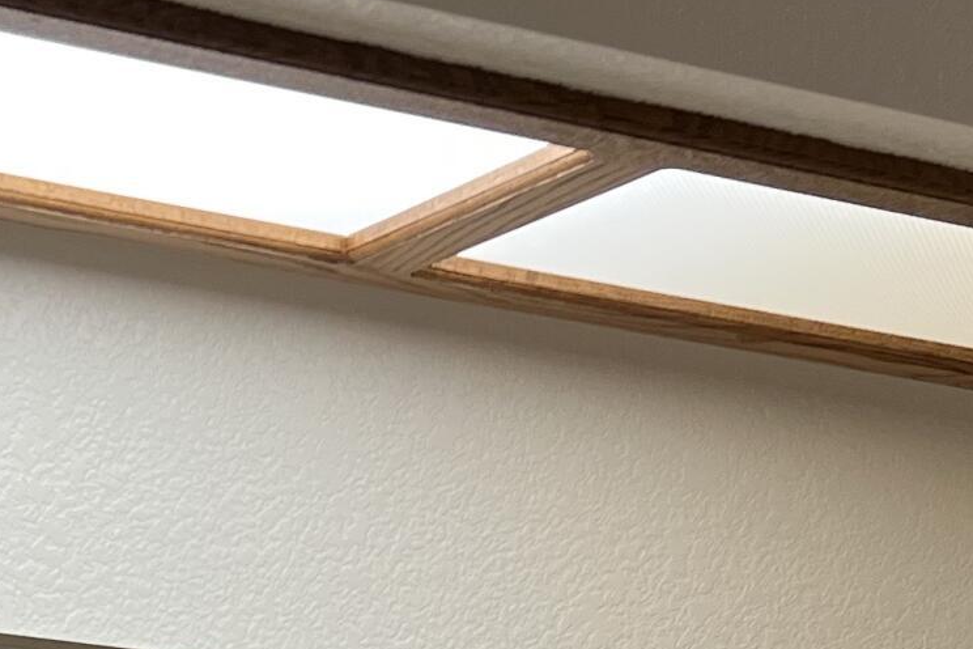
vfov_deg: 11.5
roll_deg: -3.8
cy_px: 1230
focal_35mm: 109
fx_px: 2946
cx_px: 196
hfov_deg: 18.6
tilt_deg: -6.6
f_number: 1.5
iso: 125
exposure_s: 1/120
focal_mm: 5.7
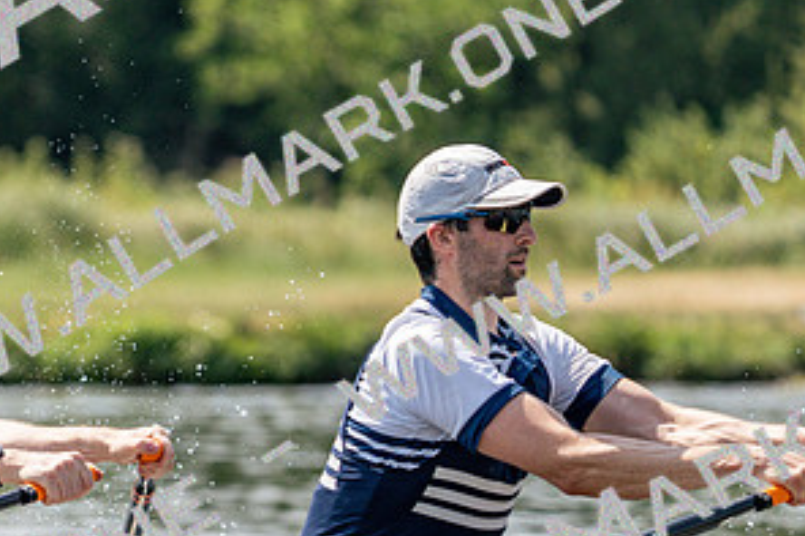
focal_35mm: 594
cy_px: 467
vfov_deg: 2.3
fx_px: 13275
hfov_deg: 3.5
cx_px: 139
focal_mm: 303
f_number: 6.3
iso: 250
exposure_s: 1/1600
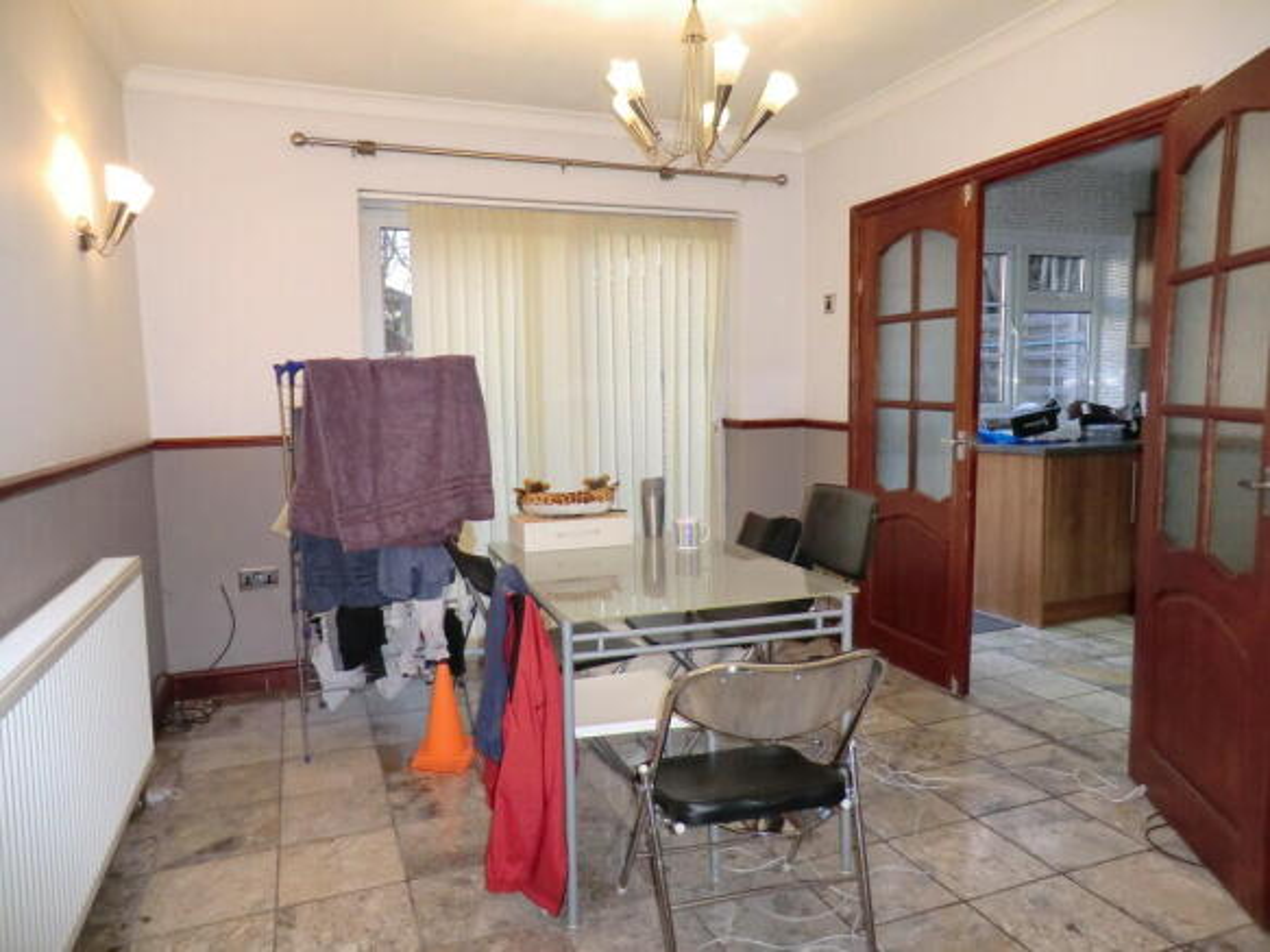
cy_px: 476
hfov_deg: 71.6
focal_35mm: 24
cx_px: 635
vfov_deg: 56.8
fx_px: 880
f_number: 3.2
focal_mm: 4.3
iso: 400
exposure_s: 1/60
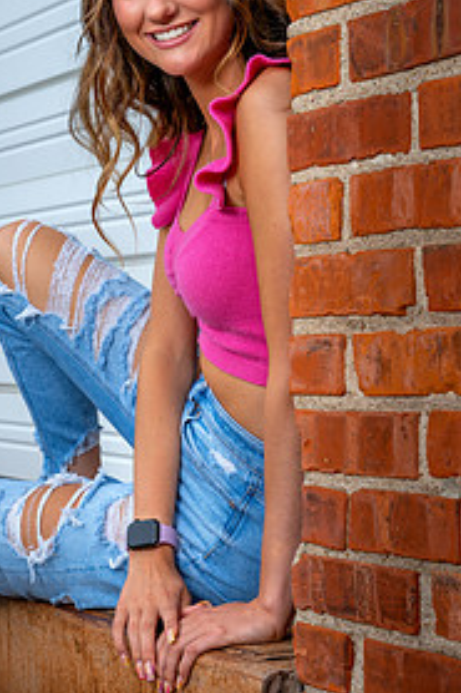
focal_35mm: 89
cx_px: 122
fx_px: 1712
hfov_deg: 15.3
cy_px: 259
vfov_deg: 22.8
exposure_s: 1/160
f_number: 6.3
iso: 100
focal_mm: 55
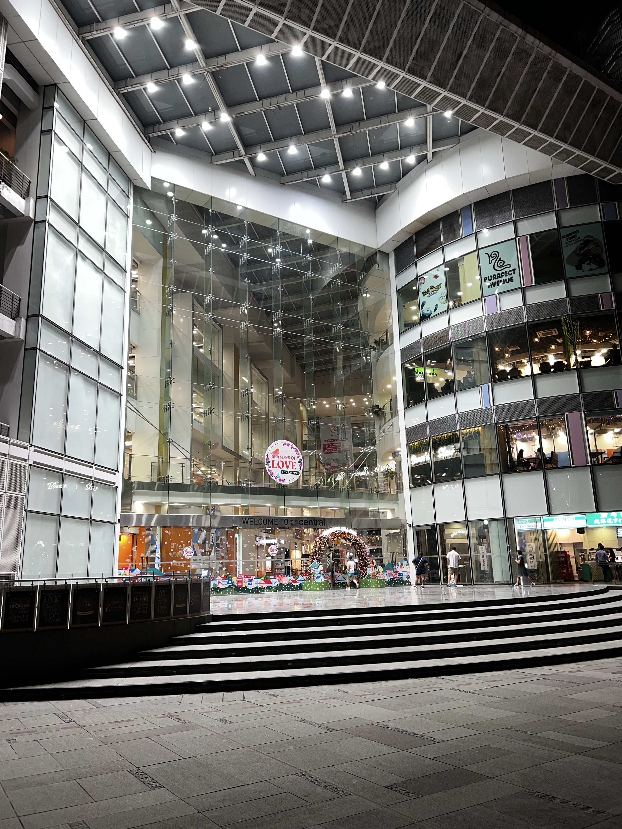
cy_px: 414
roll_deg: +1.7
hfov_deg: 53.1
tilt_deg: +13.3
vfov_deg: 67.3
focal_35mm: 26
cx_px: 311
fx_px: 623
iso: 40
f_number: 1.5
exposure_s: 1/32
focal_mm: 5.7
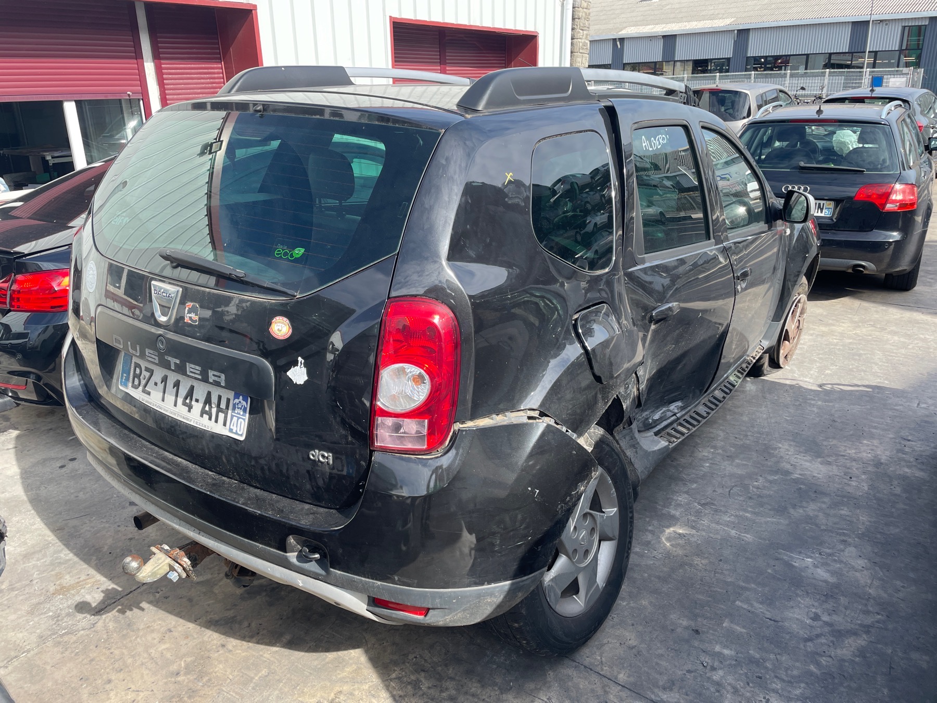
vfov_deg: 53.1
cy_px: 352
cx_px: 468
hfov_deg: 67.3
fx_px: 704
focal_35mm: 26
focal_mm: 4.2
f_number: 1.6
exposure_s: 1/988
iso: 32
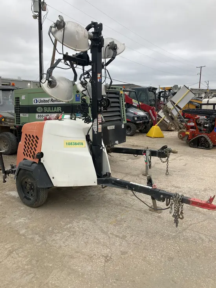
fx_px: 233
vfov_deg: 63.4
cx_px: 108
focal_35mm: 28
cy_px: 144
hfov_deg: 49.8
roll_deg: -0.6
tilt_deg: -9.1
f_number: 1.8
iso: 25
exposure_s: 1/152
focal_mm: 3.99
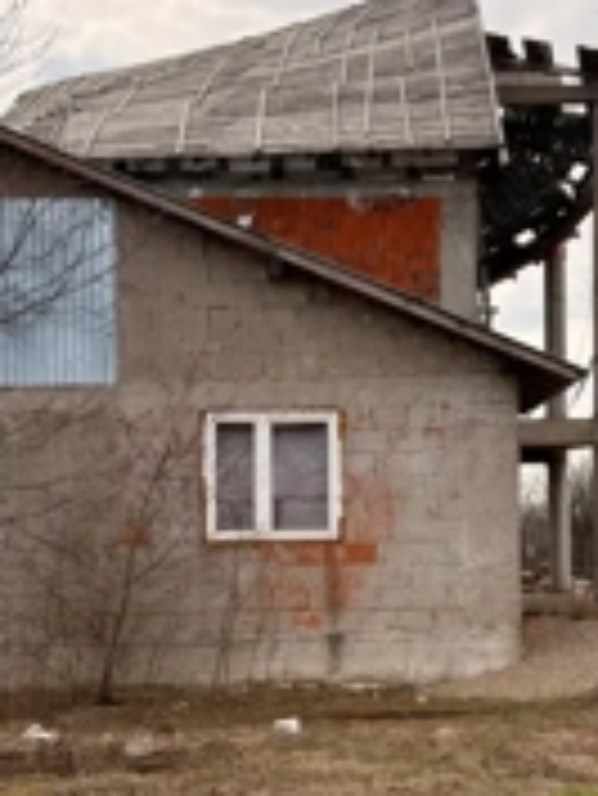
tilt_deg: -0.4
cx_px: 328
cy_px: 549
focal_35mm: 79
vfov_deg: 24.5
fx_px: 1817
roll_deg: +0.6
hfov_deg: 18.7
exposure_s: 1/7299
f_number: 1.78
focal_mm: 6.76
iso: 100
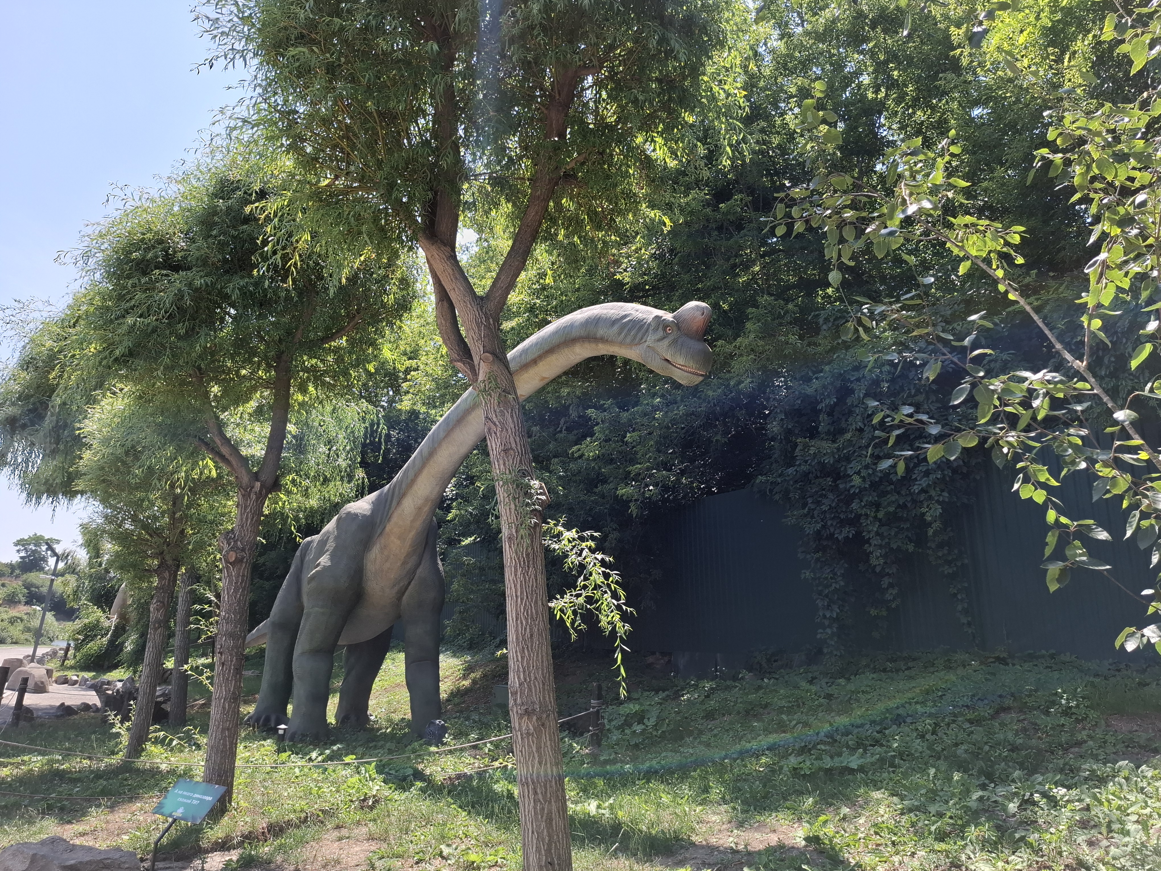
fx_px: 771
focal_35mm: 23
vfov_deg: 58.9
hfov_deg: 73.9
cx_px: 580
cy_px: 436
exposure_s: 1/950
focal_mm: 5.54
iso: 50
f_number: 1.8
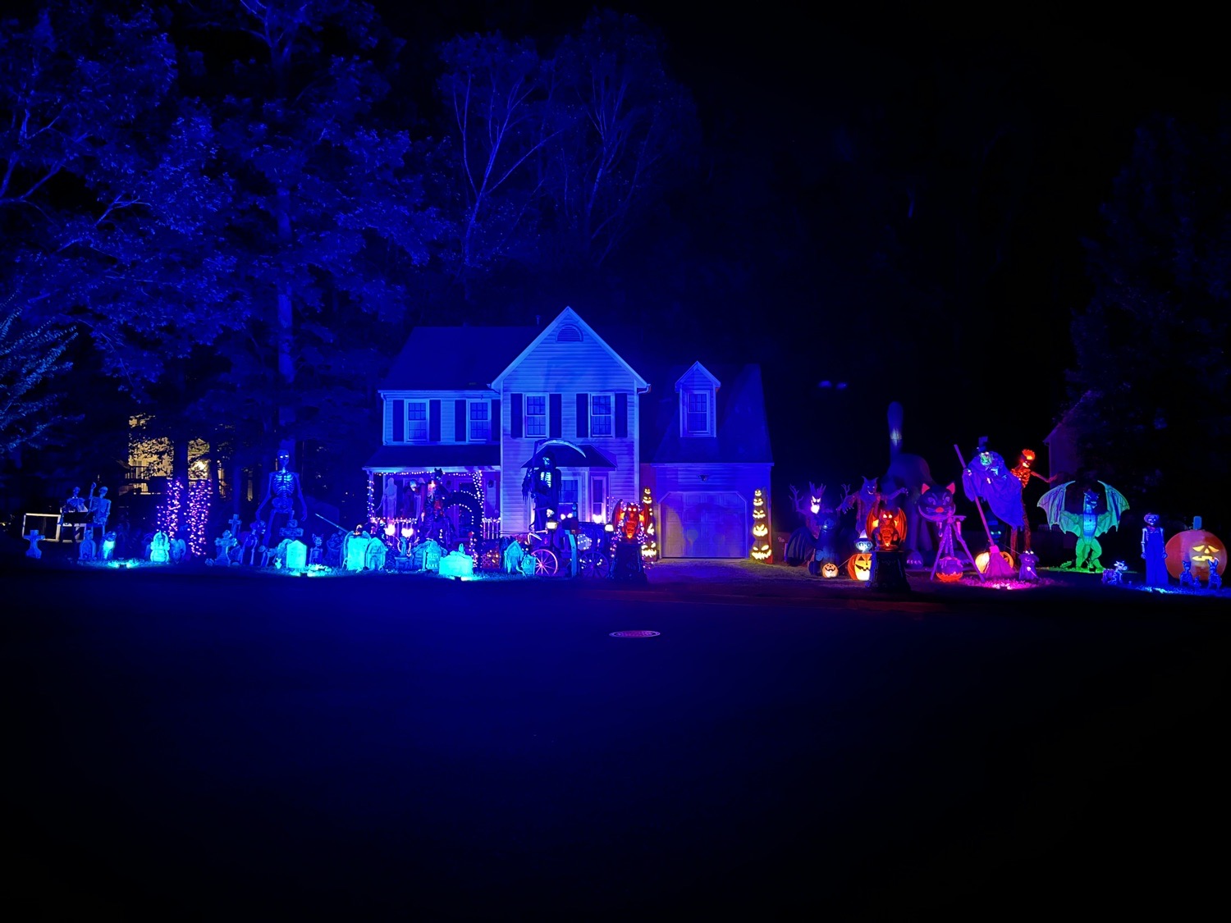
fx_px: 925
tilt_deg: +2.1
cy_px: 462
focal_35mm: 26
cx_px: 616
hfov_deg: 67.3
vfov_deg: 53.1
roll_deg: +0.1
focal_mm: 5.7
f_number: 1.5
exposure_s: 1/5
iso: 800
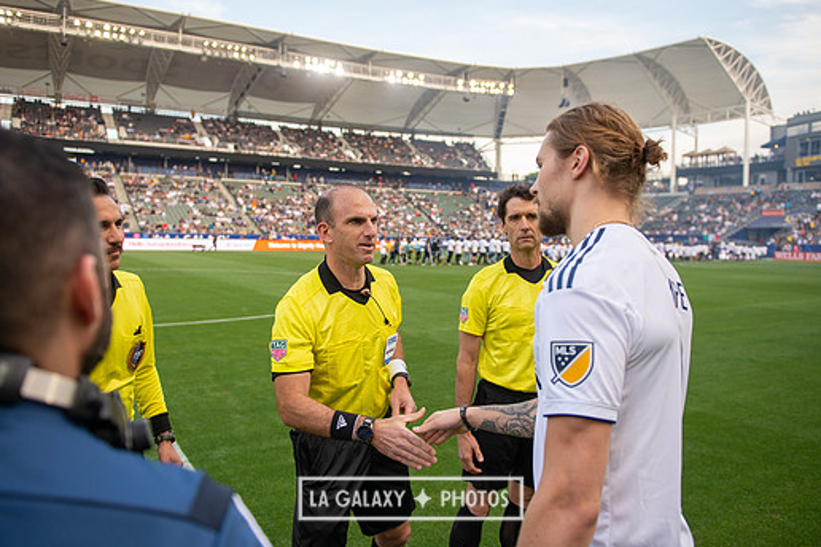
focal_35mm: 27
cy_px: 260
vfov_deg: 47.9
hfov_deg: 67.4
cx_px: 410
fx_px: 616
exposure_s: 1/800
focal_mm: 24
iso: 400
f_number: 2.8
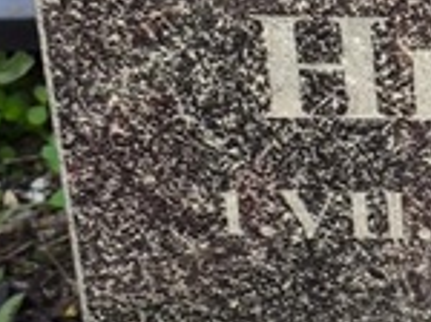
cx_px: 780
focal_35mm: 267
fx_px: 3319
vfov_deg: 5.5
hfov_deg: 7.2
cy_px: 95
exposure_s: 1/450
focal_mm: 4.71
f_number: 1.7
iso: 50
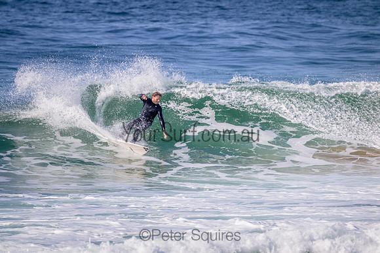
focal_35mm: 800
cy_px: 126
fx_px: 8446
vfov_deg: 1.7
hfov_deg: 2.6
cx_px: 190
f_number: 11
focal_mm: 800
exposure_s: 1/2000
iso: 1250
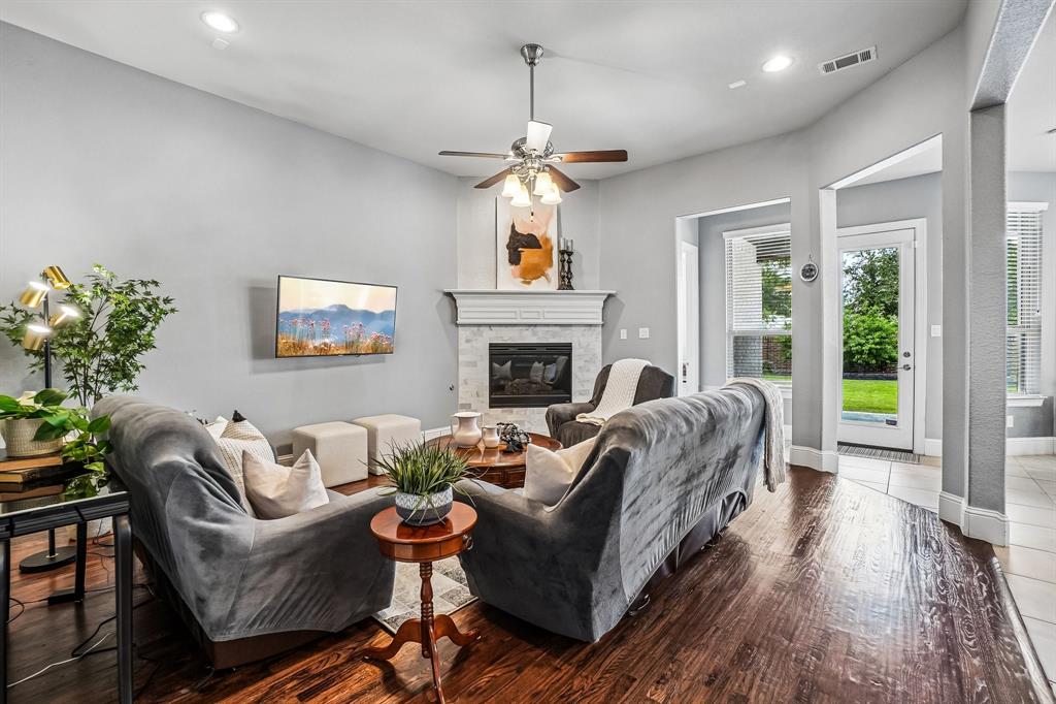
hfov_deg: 100.4
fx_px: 440
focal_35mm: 15
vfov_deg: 77.3
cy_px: 352
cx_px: 528
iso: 400
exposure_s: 1/6
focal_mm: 10
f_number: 8
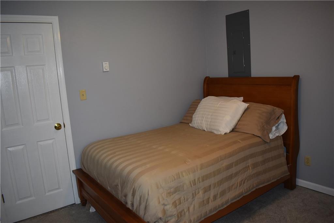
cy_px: 112
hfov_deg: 67.4
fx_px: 250
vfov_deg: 47.9
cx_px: 167
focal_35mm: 27
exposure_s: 1/200
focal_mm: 18
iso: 800
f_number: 3.5
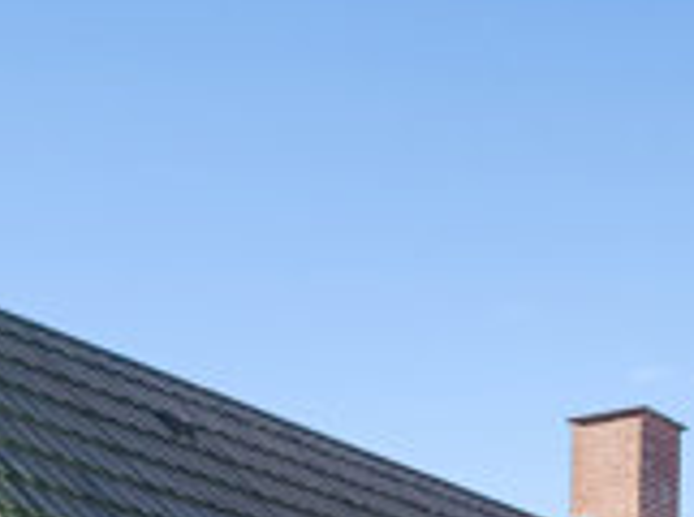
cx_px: 414
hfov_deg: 21.6
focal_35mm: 91
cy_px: 924
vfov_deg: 14.3
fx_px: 1820
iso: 800
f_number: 7.1
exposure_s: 1/500
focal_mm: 19
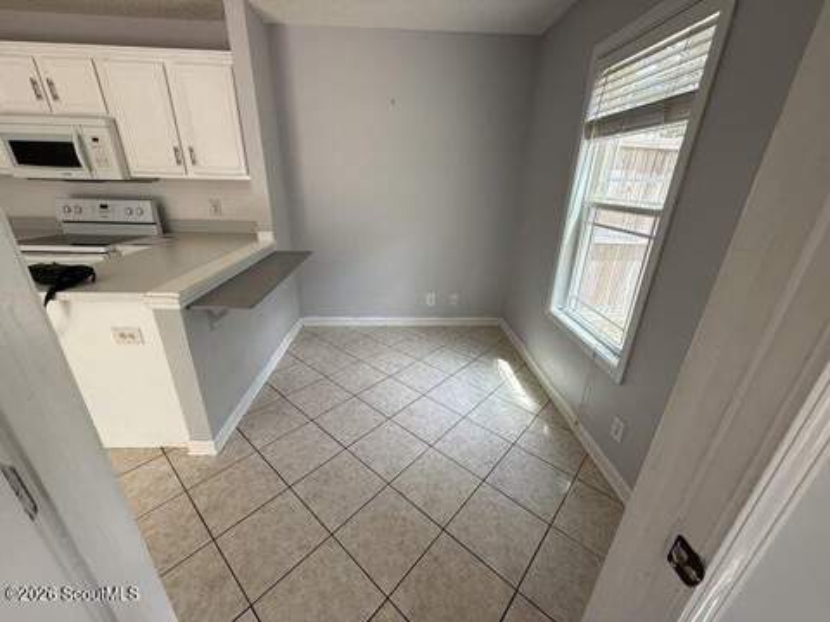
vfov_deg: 85.7
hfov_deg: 102.1
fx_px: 336
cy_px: 311
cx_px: 415
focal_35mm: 14
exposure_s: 1/120
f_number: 2.2
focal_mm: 2.22
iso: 80
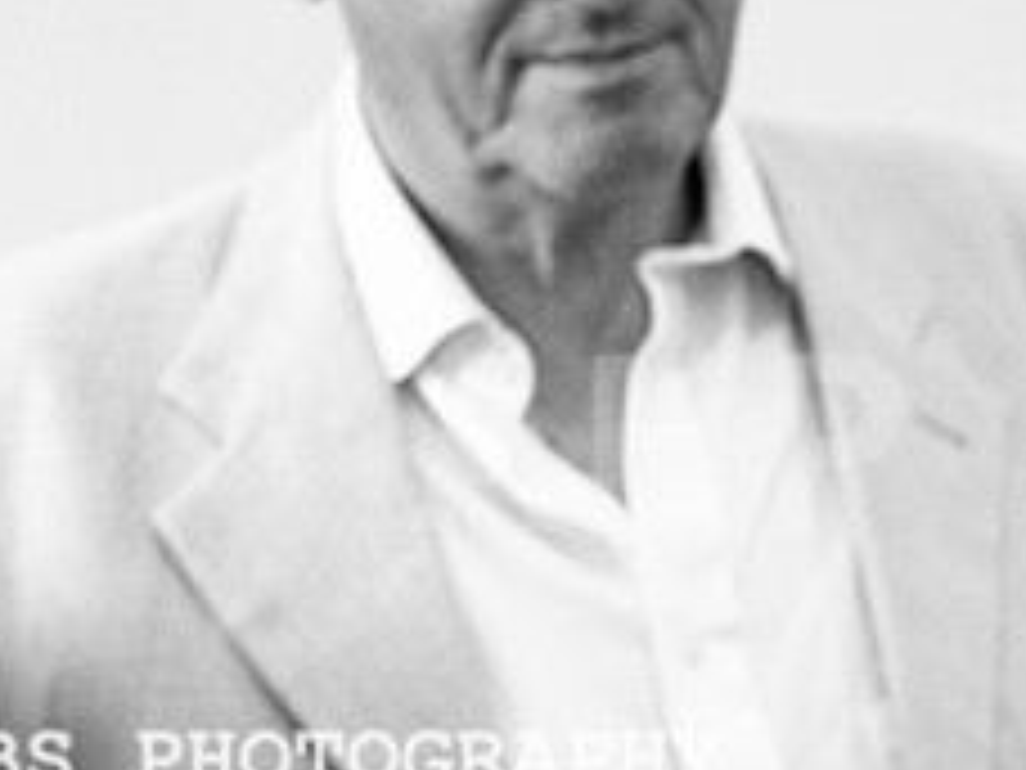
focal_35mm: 145
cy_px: -109
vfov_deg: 10.1
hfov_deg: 13.4
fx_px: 4298
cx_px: -69
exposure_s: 1/400
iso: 3600
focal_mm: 48
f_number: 4.5
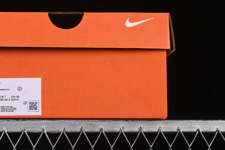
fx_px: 731
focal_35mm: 117
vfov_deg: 11.7
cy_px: 47
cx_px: 62
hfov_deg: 17.4
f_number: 8
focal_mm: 50
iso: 160
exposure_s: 1/80
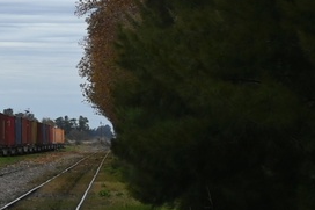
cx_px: -579
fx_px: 2084
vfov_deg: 5.7
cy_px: -165
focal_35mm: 238
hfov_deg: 7.7
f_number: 4
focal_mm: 22.5
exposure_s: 1/125
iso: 100
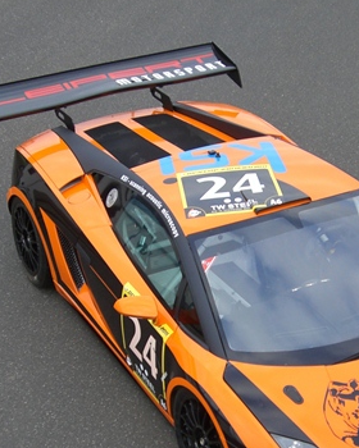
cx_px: 255
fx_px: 1116
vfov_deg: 22.6
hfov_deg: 18.2
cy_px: 301
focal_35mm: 84
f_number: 3
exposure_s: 1/250
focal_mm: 7.6
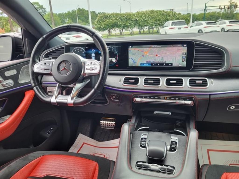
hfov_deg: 67.3
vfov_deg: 53.1
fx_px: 180
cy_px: 90
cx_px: 120
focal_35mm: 26
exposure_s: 1/120
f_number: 1.8
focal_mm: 5.4
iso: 64
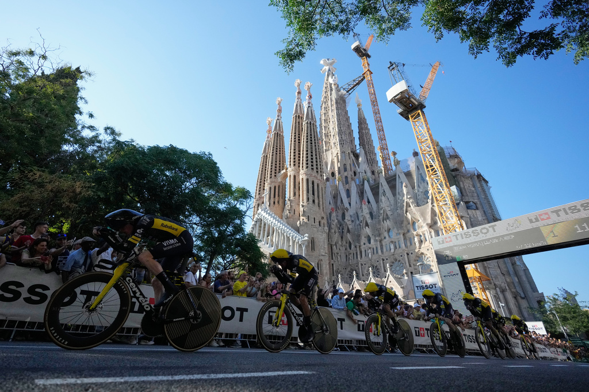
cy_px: 196
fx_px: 262
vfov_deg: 73.7
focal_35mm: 16
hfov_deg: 96.8
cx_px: 294
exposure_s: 1/25600
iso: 3200
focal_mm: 16
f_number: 2.8
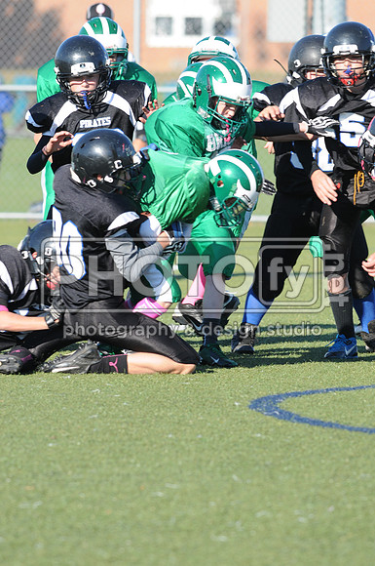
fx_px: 7052
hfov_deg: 3.0
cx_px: 188
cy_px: 283
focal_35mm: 450
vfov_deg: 4.6
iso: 200
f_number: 5.6
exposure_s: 1/500
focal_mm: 300
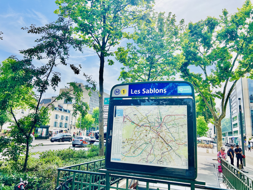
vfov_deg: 53.1
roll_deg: -2.6
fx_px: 190
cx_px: 126
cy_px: 95
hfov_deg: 67.3
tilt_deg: +11.7
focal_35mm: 26
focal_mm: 5.7
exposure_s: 1/5882
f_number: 1.5
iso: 50
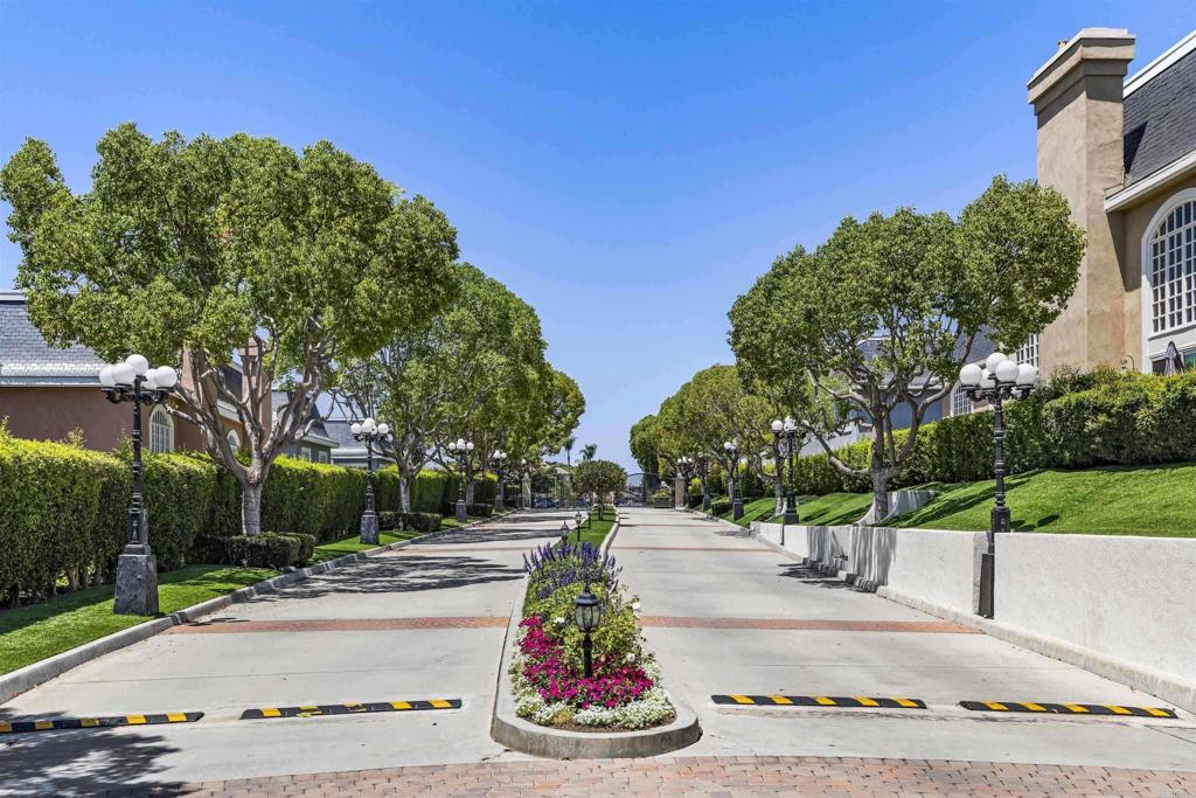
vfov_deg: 38.9
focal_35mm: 34
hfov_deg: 55.8
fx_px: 1130
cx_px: 598
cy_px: 399
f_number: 8
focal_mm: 34
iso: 500
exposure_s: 1/1600
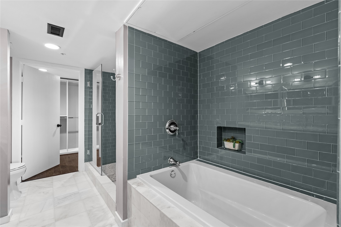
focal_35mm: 16
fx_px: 152
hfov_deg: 96.7
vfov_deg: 73.7
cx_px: 170
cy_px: 114
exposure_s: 6
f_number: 9
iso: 200
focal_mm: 16
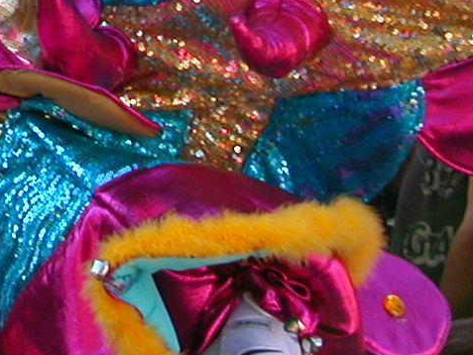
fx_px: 1695
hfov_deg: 15.4
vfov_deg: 11.6
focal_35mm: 124
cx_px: -75
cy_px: -131
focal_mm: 5.6
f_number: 2.7
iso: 100
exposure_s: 1/299
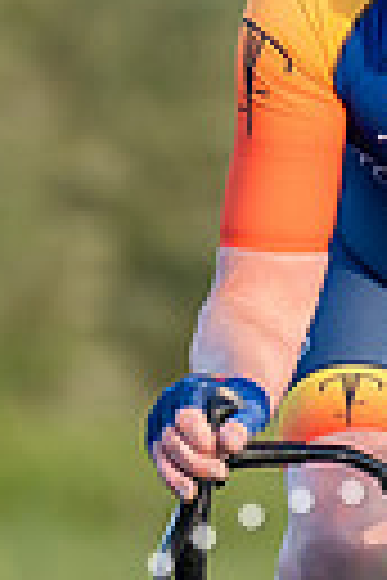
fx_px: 28200
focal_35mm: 1749
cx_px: 651
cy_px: -35
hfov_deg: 0.8
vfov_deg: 1.2
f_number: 2.8
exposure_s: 1/1000
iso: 320
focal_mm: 200
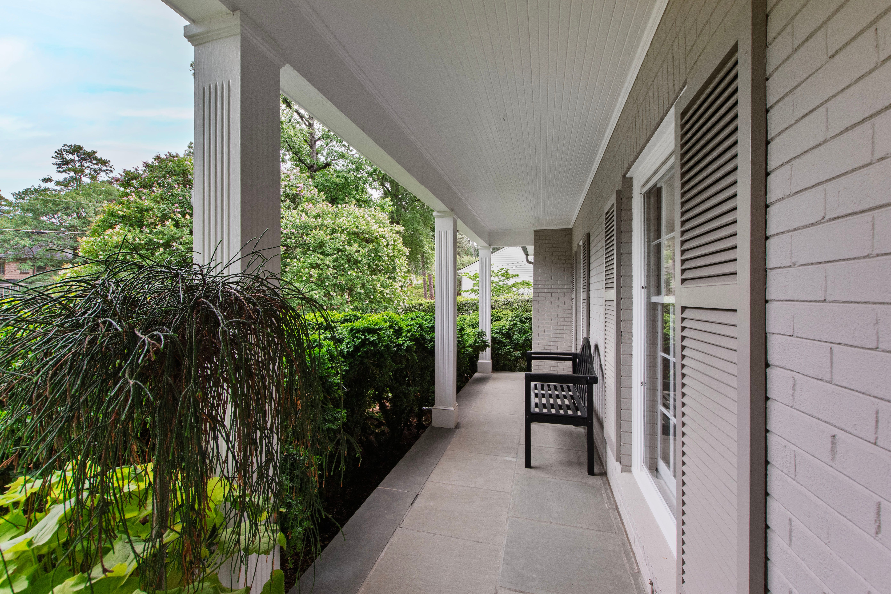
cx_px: 446
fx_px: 371
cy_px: 297
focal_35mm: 15
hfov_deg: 100.4
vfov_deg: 77.3
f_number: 8
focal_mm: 10
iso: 500
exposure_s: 1/100
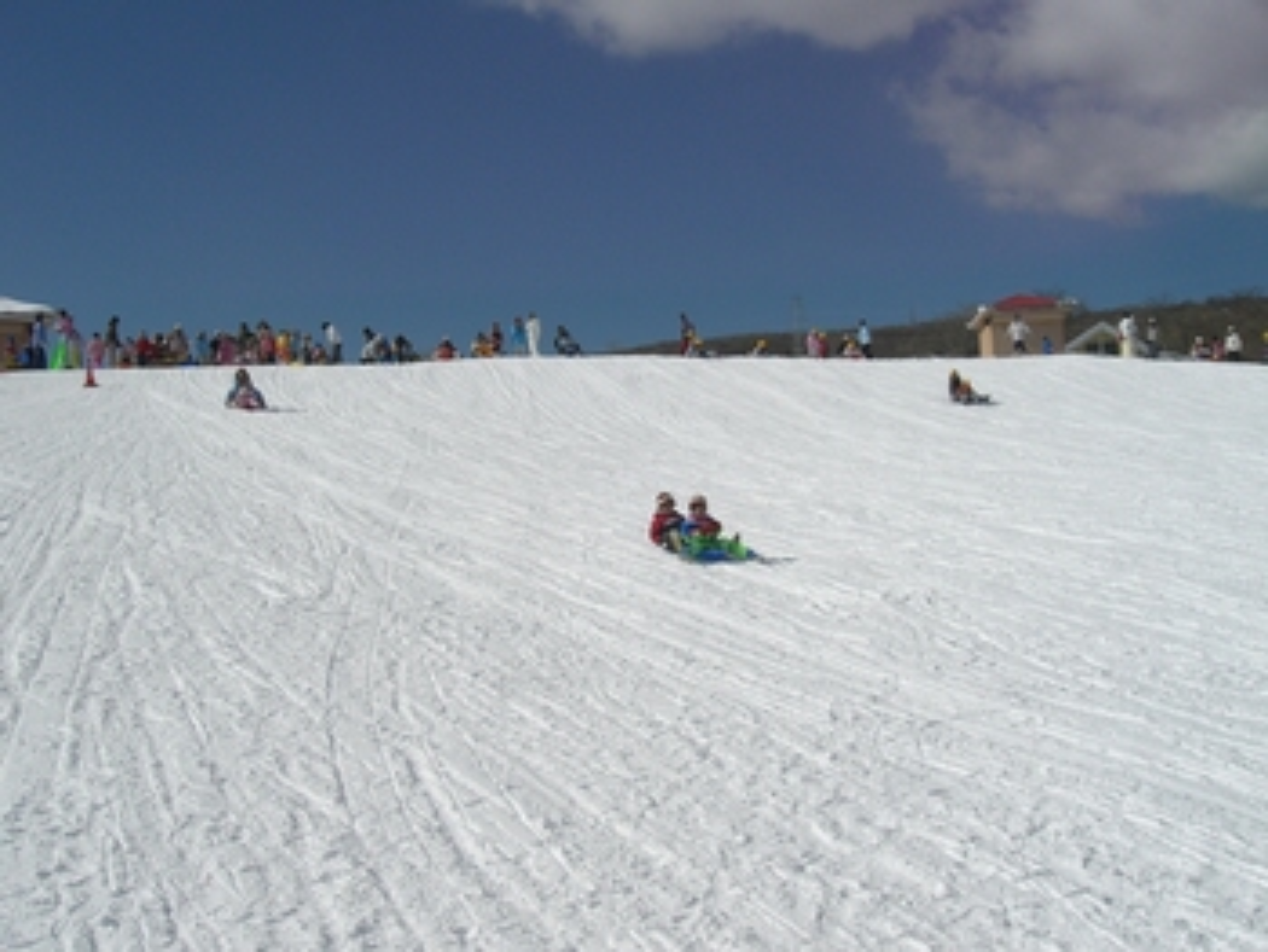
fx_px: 1393
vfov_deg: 37.8
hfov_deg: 48.9
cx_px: 634
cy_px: 476
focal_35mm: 38
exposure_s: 1/2000
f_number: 4.4
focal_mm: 6.3
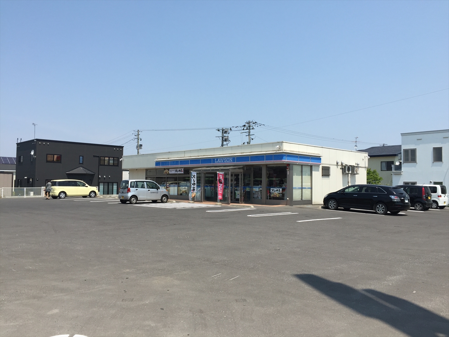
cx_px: 224
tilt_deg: +1.0
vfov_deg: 48.2
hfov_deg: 61.7
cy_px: 168
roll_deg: -2.5
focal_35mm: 29
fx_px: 376
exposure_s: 1/2198
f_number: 2.2
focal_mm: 4.15
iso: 32
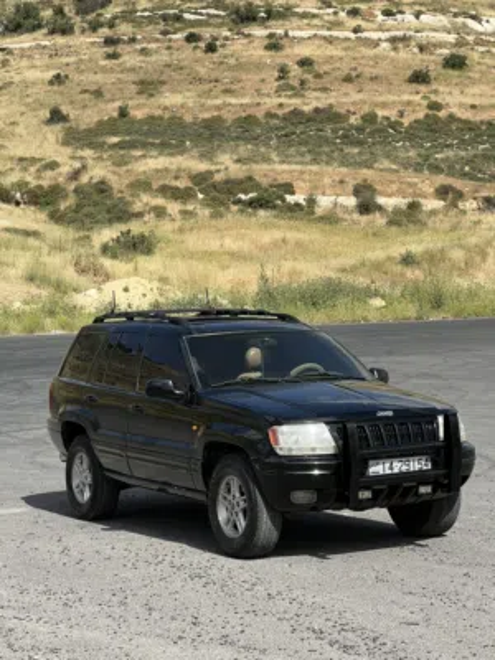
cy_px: 330
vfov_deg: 25.3
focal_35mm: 77
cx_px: 248
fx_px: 1468
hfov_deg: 19.1
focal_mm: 9
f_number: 2.8
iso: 32
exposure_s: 1/853
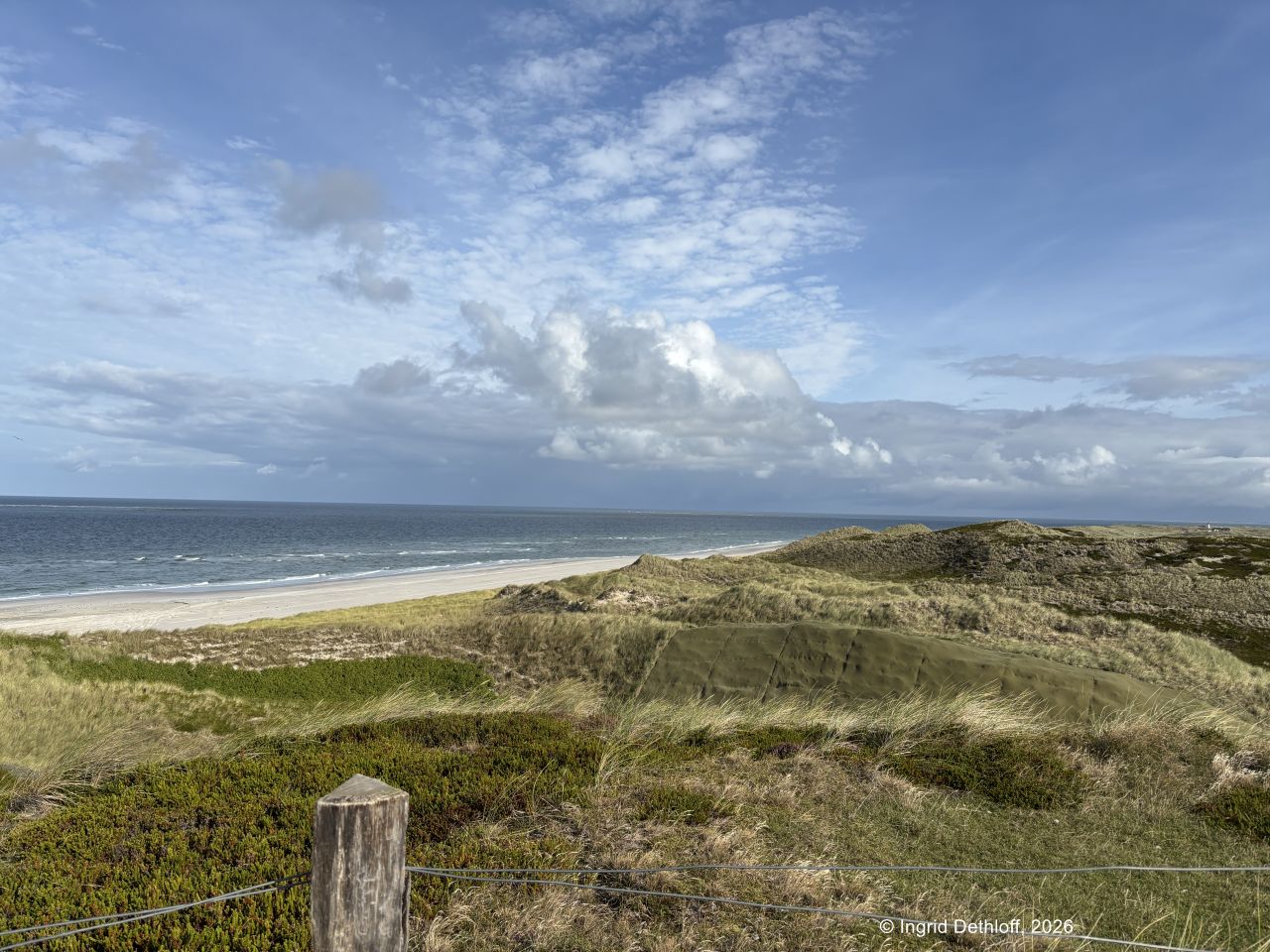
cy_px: 476
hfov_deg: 67.3
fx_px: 954
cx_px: 635
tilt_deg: +3.6
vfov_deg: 53.1
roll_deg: -2.0
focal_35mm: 26
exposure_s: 1/5348
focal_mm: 5.96
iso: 50
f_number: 1.6
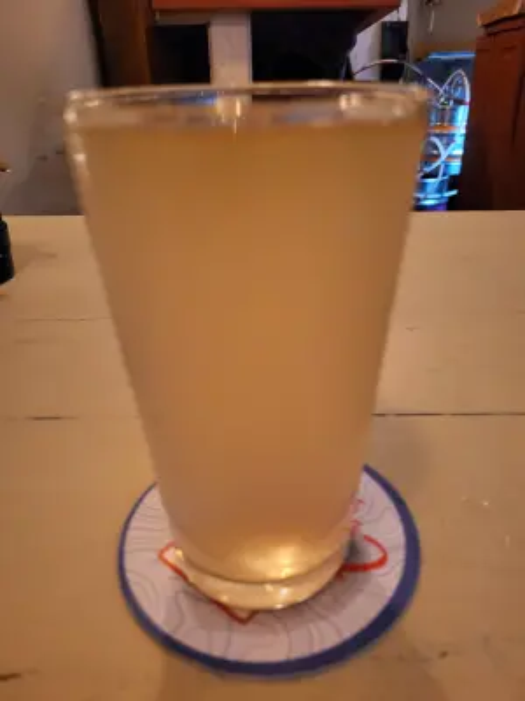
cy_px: 350
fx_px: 526
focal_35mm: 26
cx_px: 262
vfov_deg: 67.3
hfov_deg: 53.1
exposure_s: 1/50
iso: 800
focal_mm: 5.4
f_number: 1.8
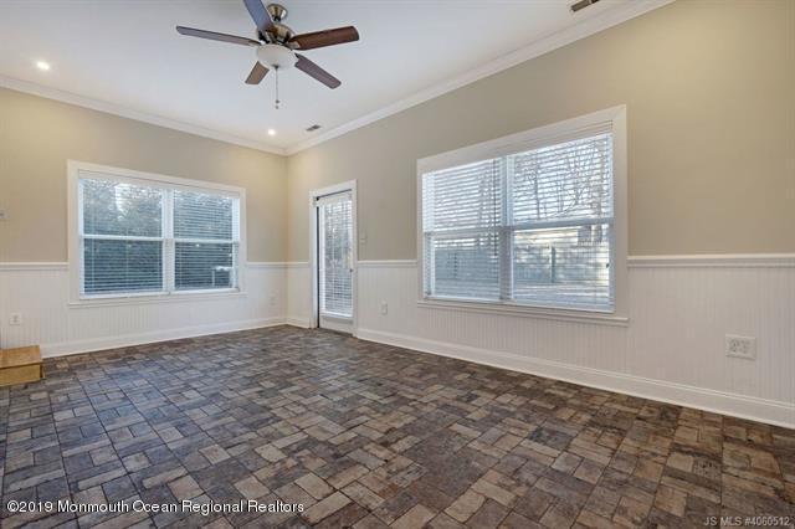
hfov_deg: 96.8
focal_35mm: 16
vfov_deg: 73.7
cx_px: 398
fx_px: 353
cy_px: 264
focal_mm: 16
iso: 200
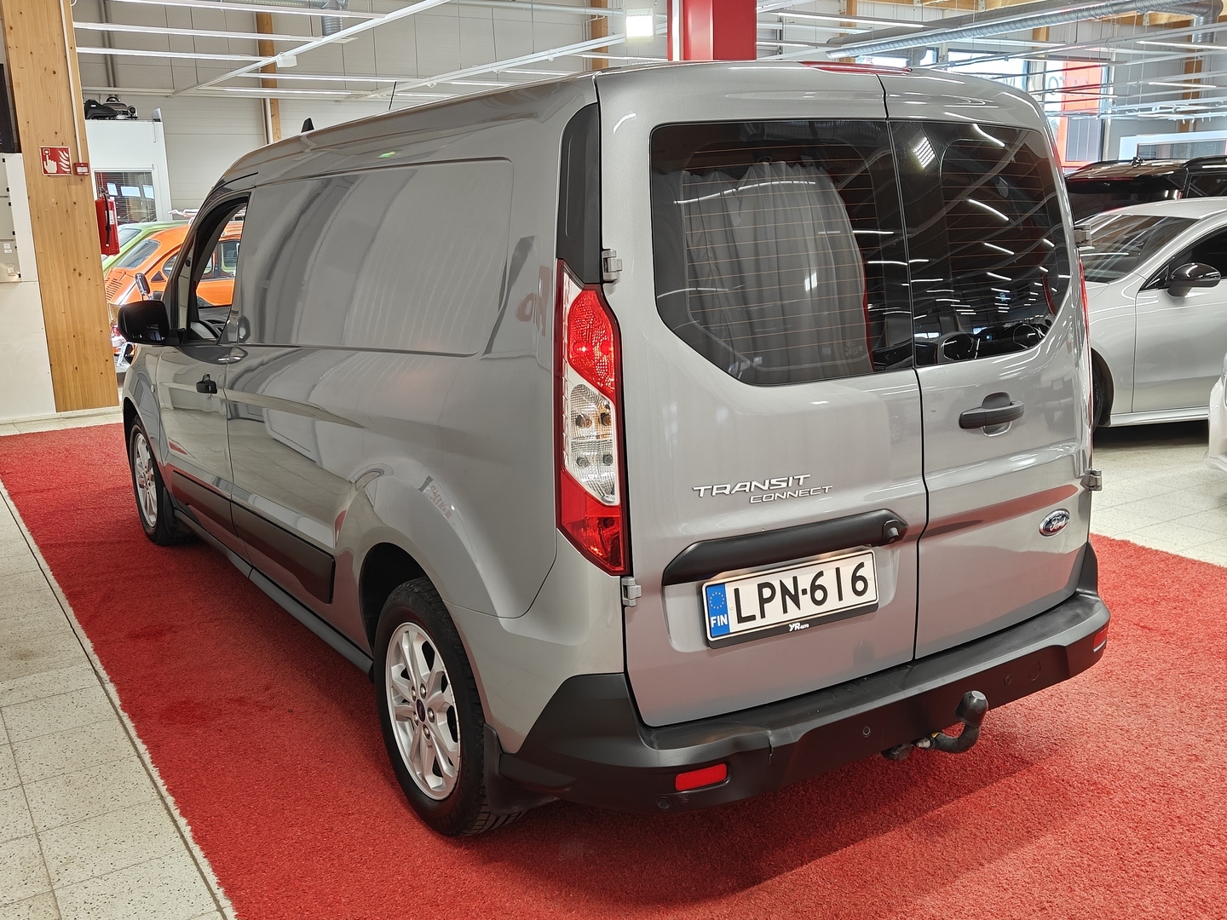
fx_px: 1170
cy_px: 460
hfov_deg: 55.4
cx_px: 614
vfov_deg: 42.9
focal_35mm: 33
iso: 64
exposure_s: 1/50
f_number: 1.8
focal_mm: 5.59
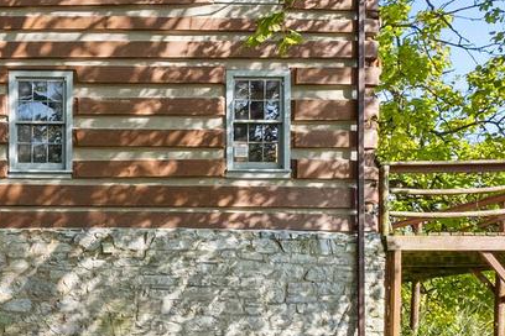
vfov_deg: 25.2
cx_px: -48
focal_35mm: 53
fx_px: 743
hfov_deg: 32.9
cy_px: 85
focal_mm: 10
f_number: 8
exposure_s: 1/500
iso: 800
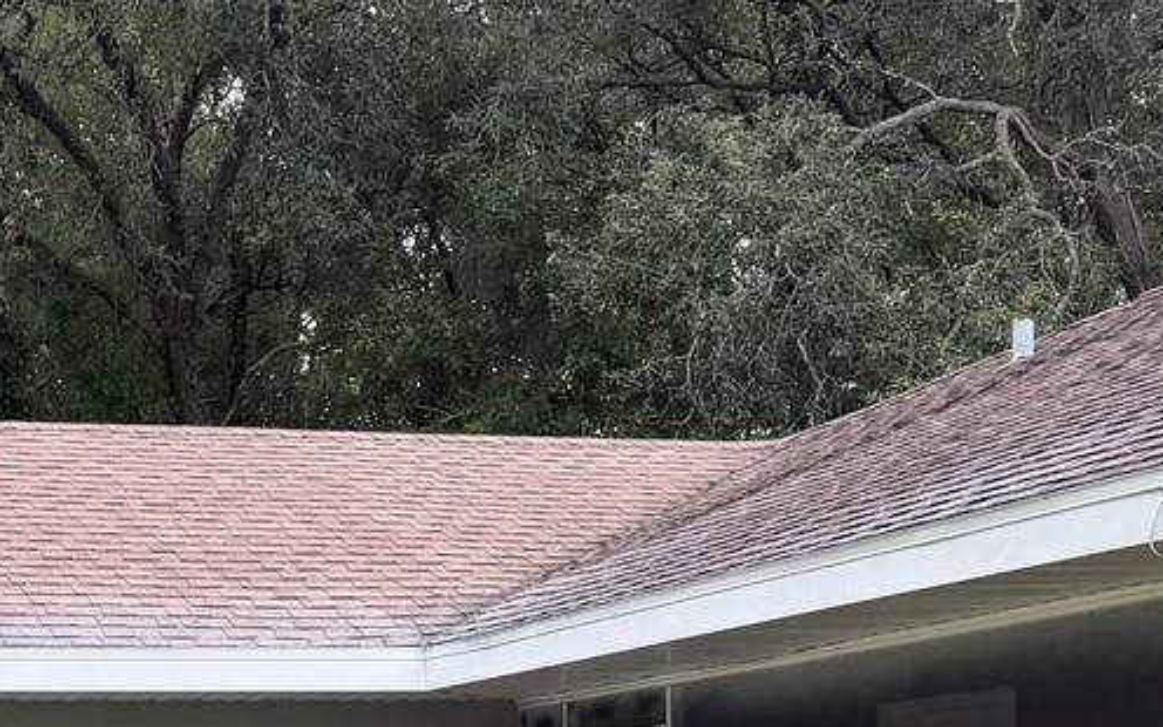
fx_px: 2599
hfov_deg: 24.6
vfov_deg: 15.3
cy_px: 917
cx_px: 145
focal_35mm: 82
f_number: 1.78
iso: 80
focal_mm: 6.76
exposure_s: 1/589
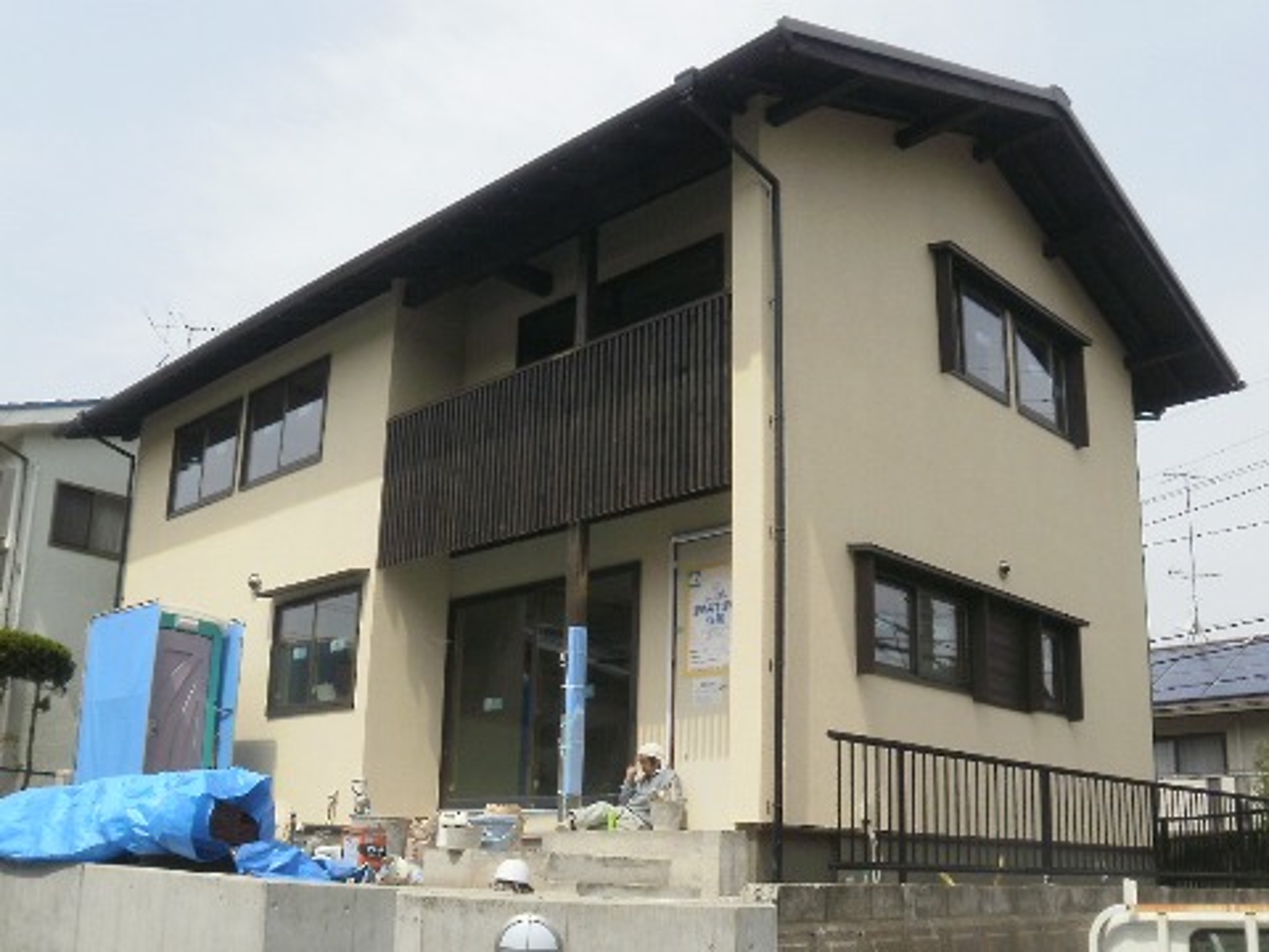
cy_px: 476
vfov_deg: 53.1
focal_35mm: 26
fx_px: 953
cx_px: 634
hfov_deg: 67.3
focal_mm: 4.65
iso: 100
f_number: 7.8
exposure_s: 1/250
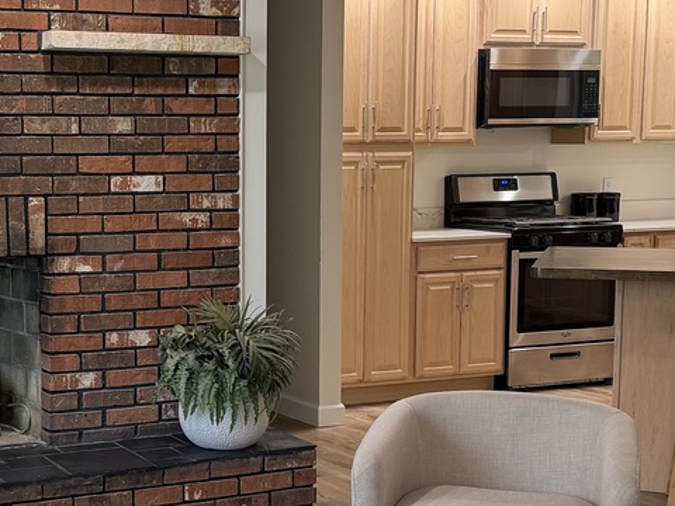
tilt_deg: -6.6
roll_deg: +0.0
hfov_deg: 26.7
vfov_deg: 20.4
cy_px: 311
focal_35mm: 72
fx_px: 1404
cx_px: 183
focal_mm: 6.76
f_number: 1.78
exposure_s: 1/120
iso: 250
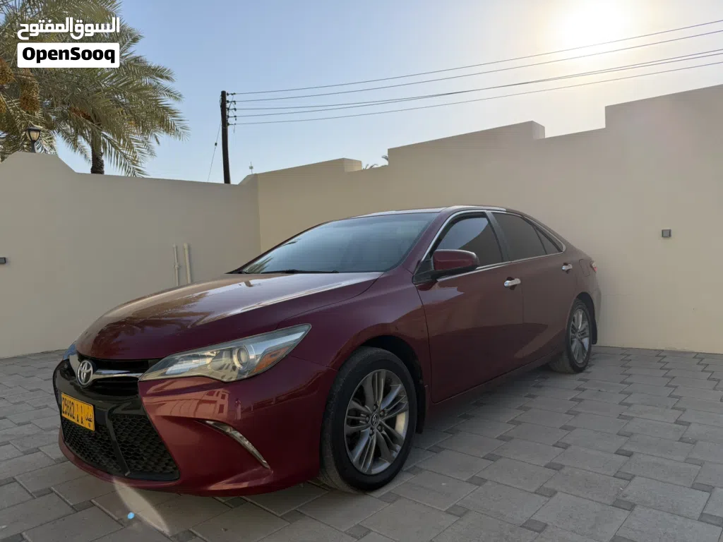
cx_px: 362
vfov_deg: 56.8
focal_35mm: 24
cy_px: 271
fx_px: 501
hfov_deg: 71.6
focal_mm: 6.76
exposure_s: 1/3145
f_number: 1.78
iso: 100
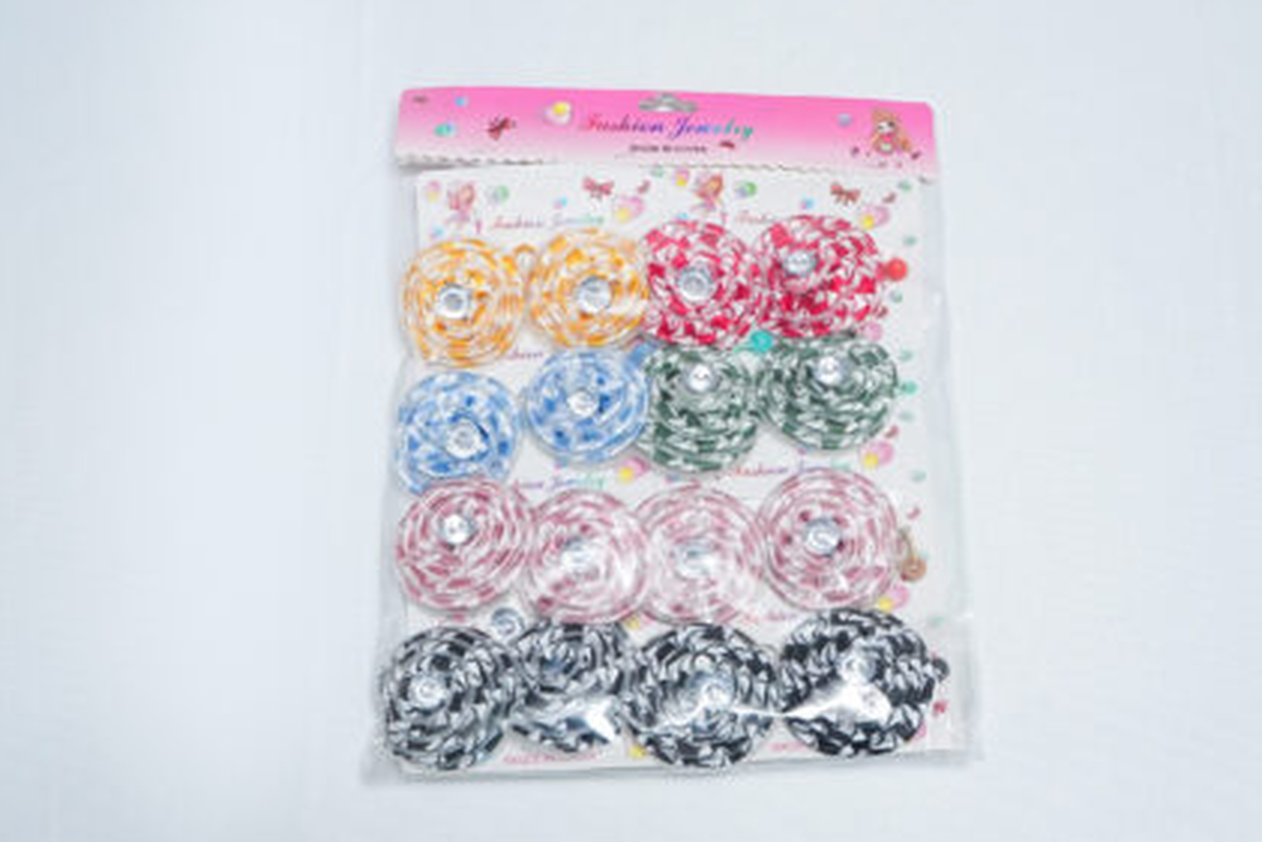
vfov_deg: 27.5
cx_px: 635
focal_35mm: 49
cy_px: 424
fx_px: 1718
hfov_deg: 40.3
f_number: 10
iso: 2500
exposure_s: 1/160
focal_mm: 32
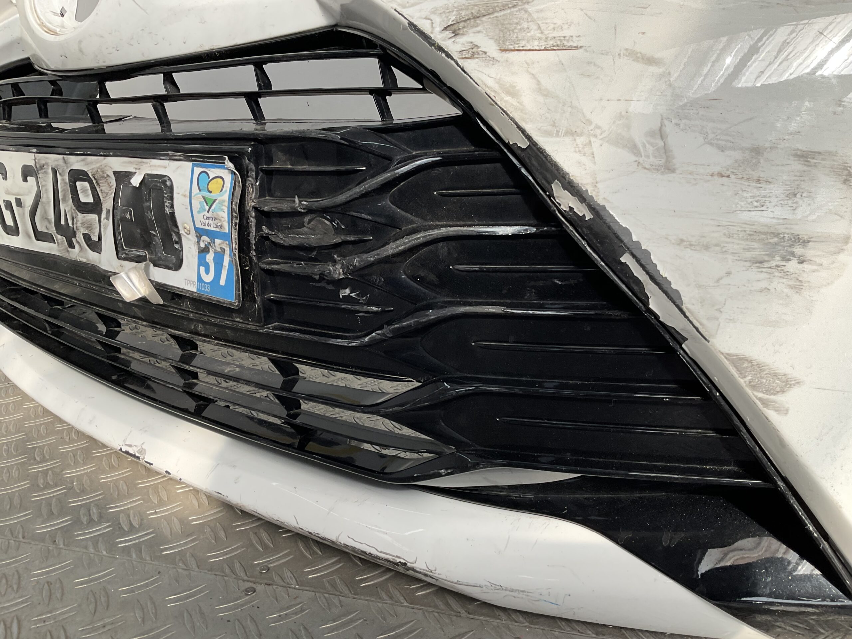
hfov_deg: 61.7
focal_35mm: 29
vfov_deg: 48.2
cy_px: 320
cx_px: 426
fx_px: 714
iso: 16
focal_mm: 3
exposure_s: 1/568
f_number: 1.8
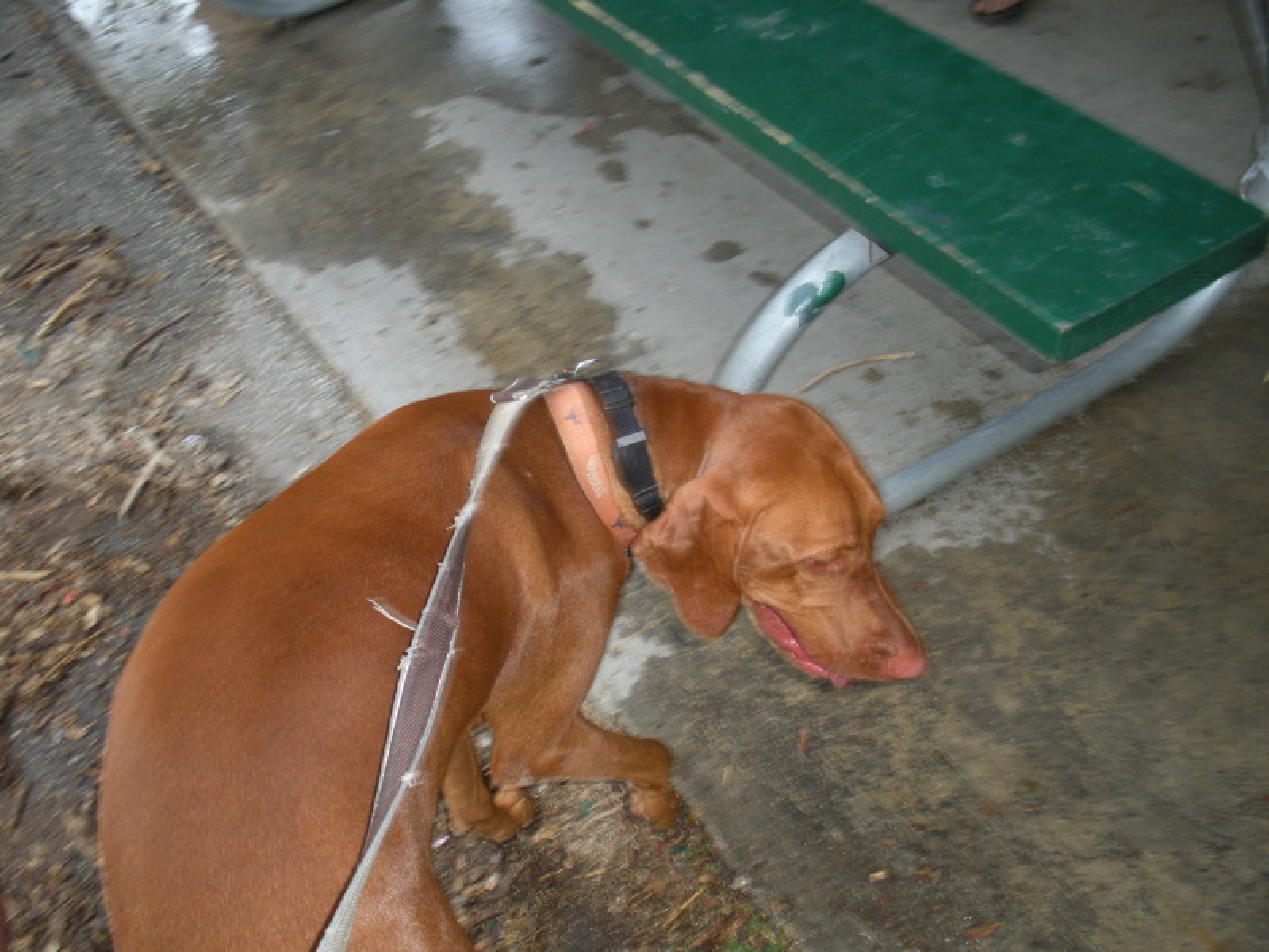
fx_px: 1320
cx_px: 634
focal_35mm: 36
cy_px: 476
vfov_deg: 39.7
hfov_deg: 51.4
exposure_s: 1/120
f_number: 3.5
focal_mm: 6.3
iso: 88
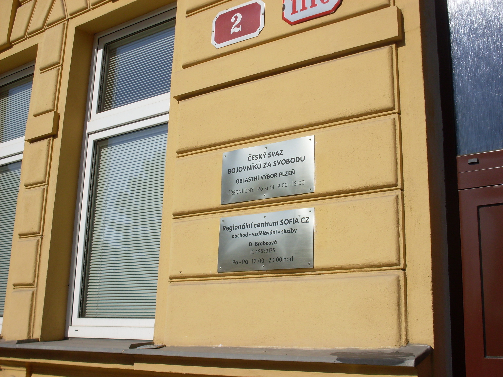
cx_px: 252
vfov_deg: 29.7
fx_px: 712
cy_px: 188
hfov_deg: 38.9
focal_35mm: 49
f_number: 9.1
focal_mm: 8.1
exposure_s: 1/350
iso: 80
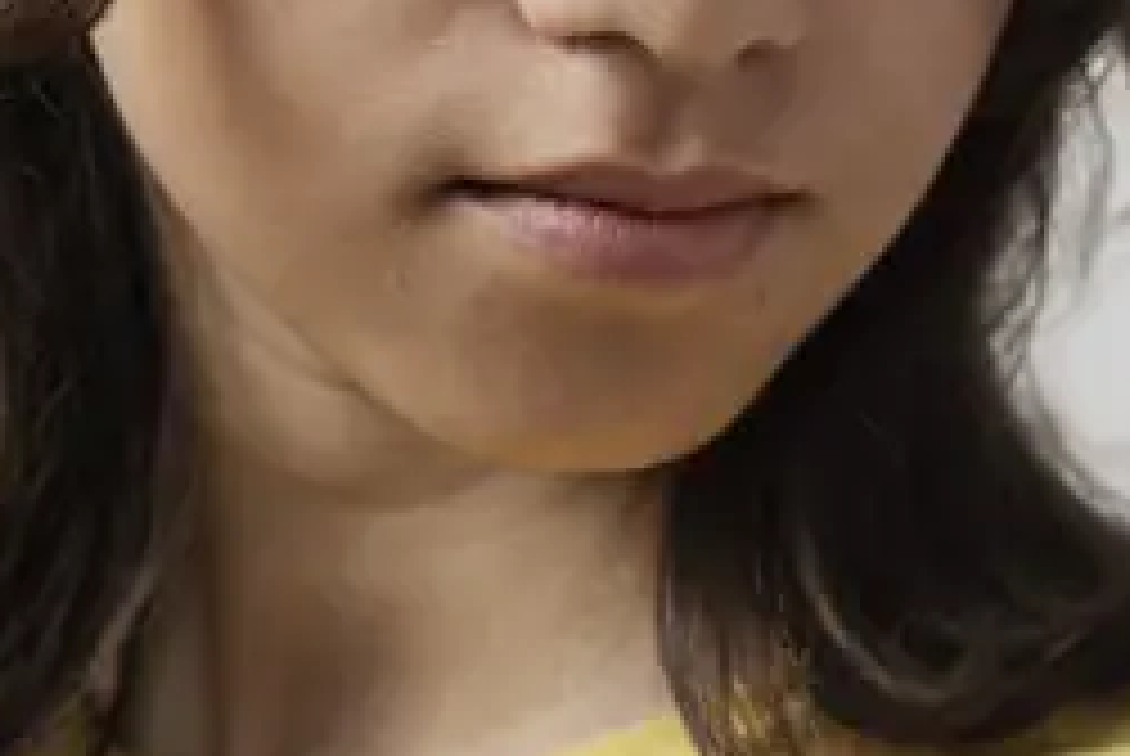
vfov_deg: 6.7
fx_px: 6474
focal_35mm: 206
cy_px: 511
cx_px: 1922
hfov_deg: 9.6
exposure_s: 1/200
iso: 320
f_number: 2.2
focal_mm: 35
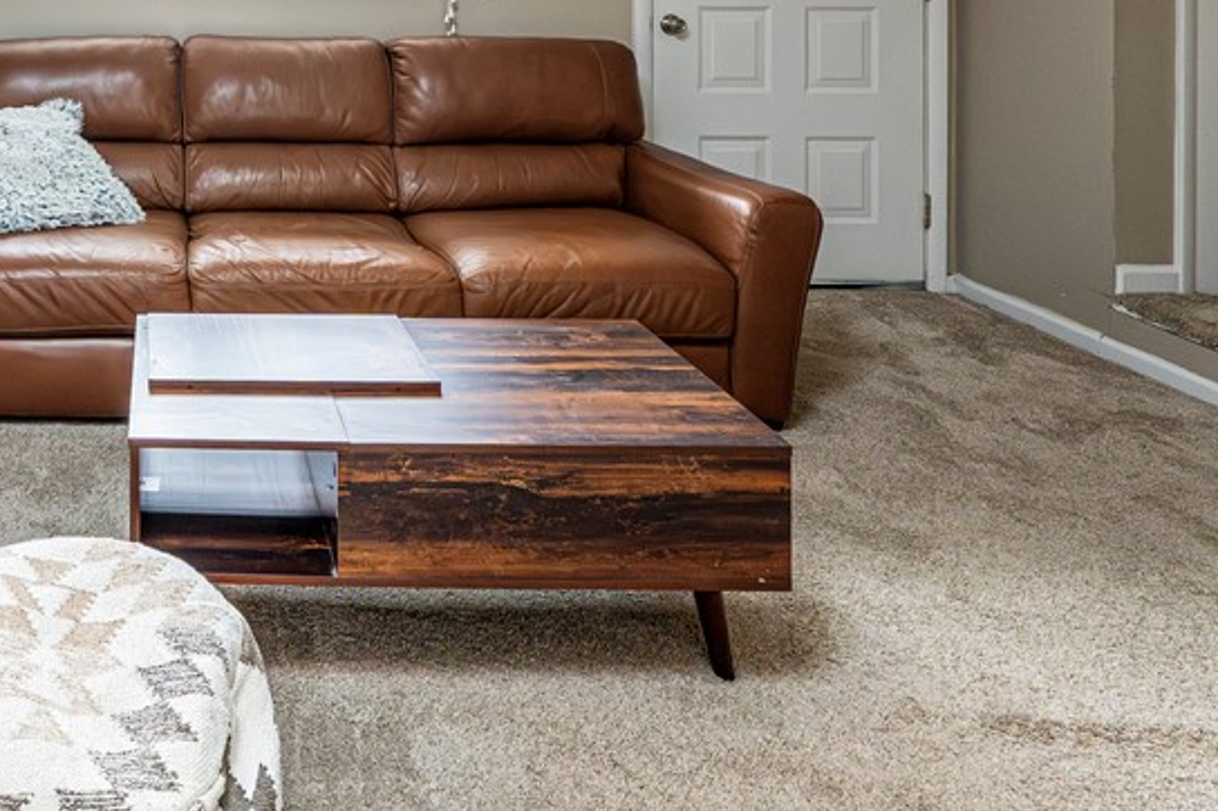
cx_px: 153
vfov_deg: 40.9
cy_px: 15
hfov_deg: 57.6
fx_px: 947
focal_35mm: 28
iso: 5000
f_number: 8
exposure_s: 1/100
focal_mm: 14
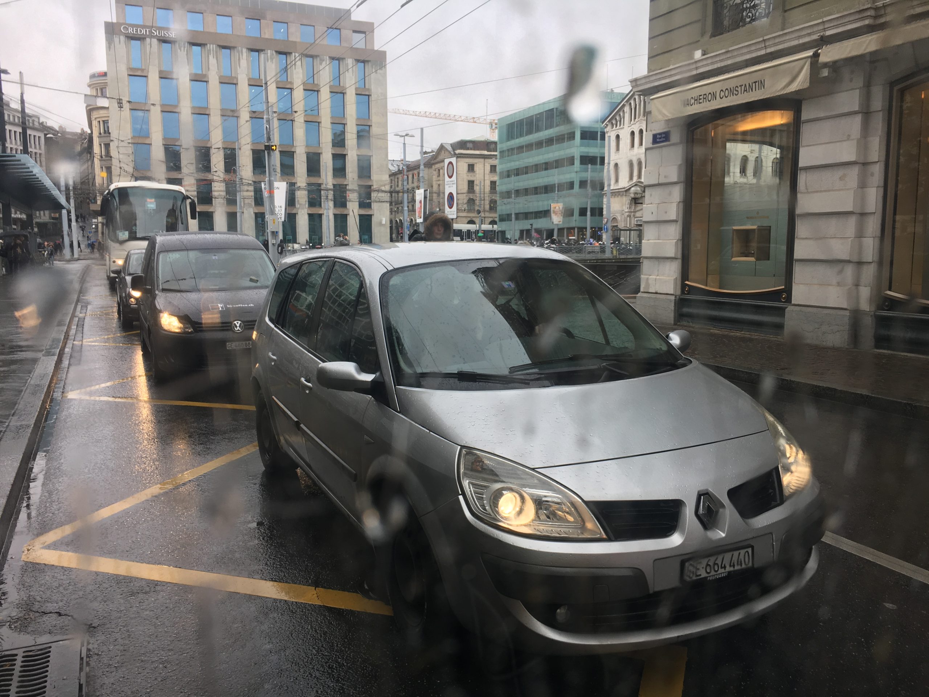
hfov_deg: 61.7
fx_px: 778
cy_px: 348
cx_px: 464
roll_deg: +1.3
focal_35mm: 29
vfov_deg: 48.2
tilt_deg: -6.7
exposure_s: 1/120
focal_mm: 4.15
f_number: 2.2
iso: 25
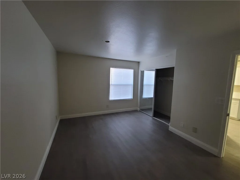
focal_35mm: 13
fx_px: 90
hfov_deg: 106.2
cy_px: 90
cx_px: 120
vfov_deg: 89.9
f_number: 2.2
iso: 400
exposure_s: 1/30
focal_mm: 2.2
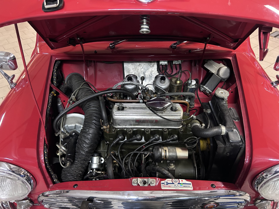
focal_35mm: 26
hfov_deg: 67.3
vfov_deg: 53.1
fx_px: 210
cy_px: 104
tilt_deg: -38.8
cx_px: 140
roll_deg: +2.2
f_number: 1.5
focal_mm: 5.7
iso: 400
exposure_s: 1/33
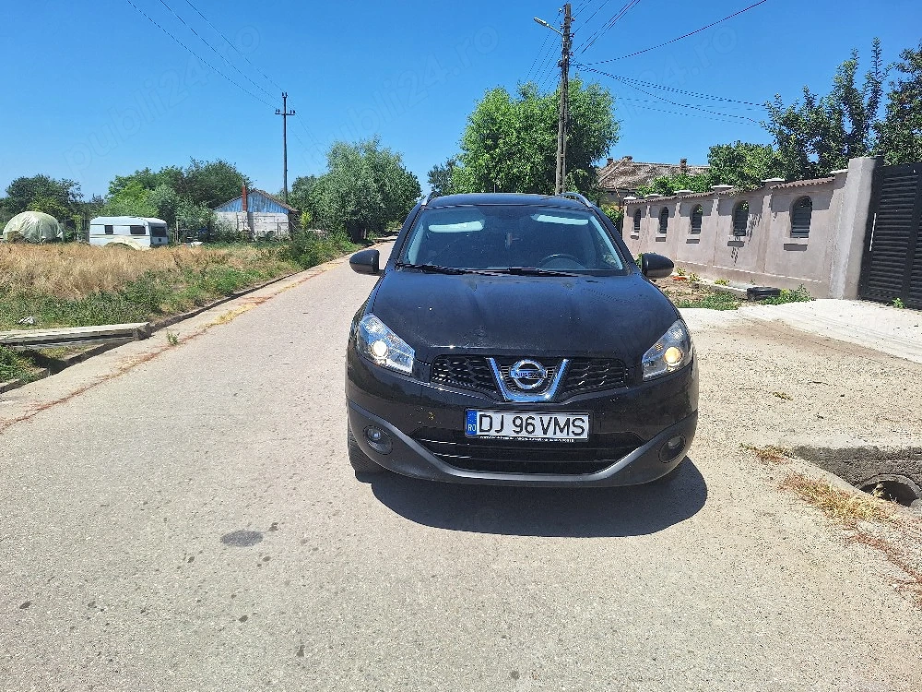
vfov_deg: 58.9
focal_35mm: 23
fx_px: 613
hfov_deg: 73.9
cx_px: 461
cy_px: 346
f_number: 1.8
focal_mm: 5.54
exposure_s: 1/2500
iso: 40
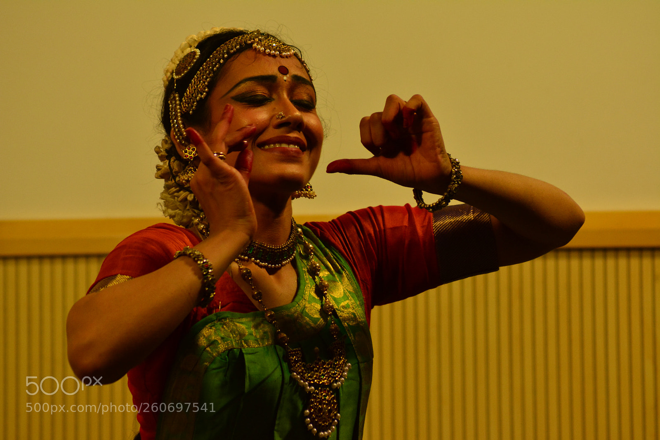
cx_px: 330
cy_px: 220
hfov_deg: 6.0
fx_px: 6323
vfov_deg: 4.0
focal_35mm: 345
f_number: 5
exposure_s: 1/100
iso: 800
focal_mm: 230
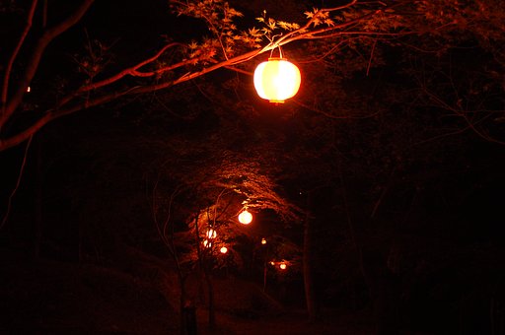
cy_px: 168
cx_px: 252
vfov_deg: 31.8
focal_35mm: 42
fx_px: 588
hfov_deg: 46.5
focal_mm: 28
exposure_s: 1/3
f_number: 3.5
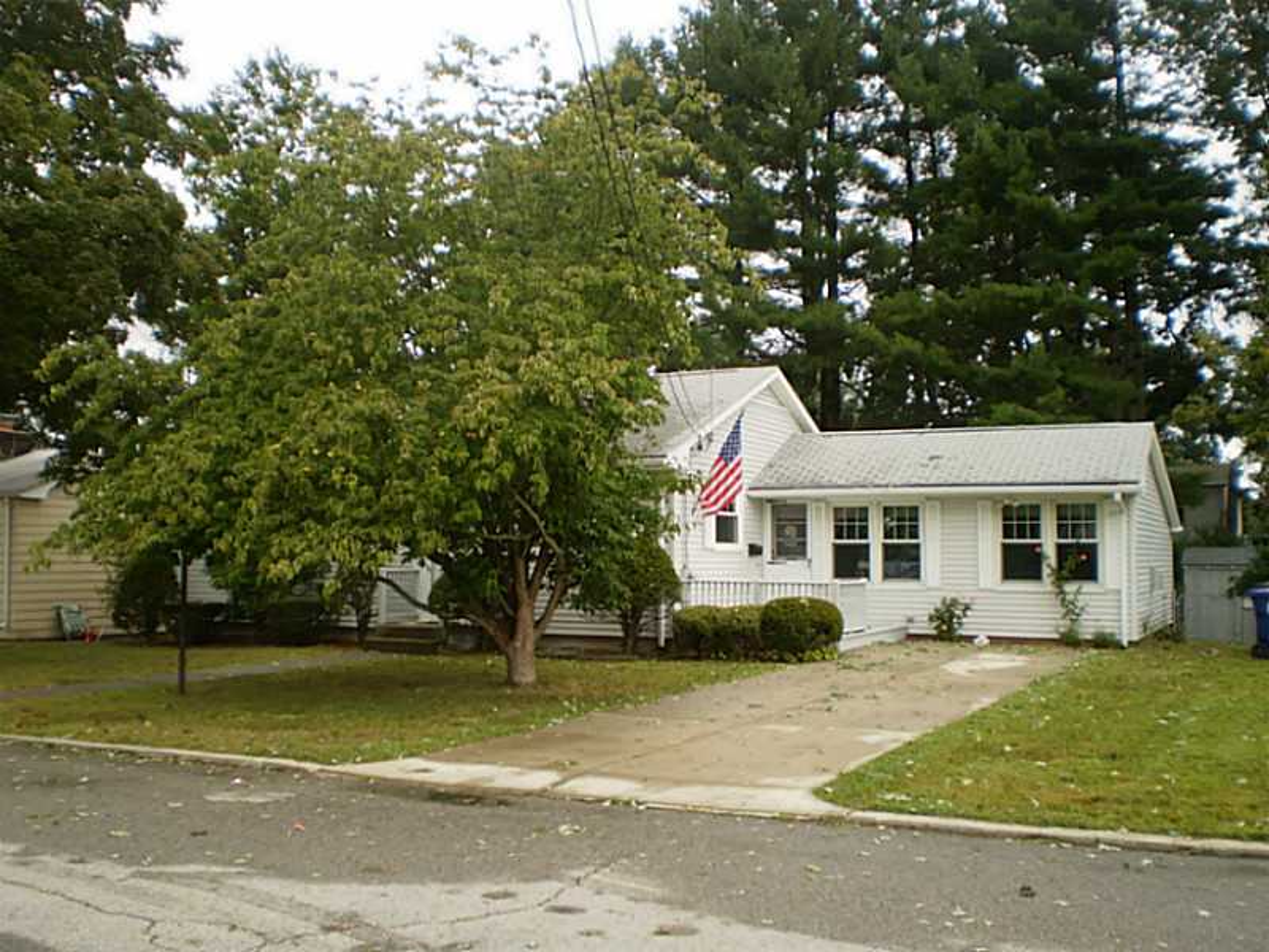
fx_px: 1320
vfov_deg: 39.7
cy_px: 476
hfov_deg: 51.4
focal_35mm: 36
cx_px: 634
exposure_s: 1/200
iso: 64
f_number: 3.1
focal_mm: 6.3
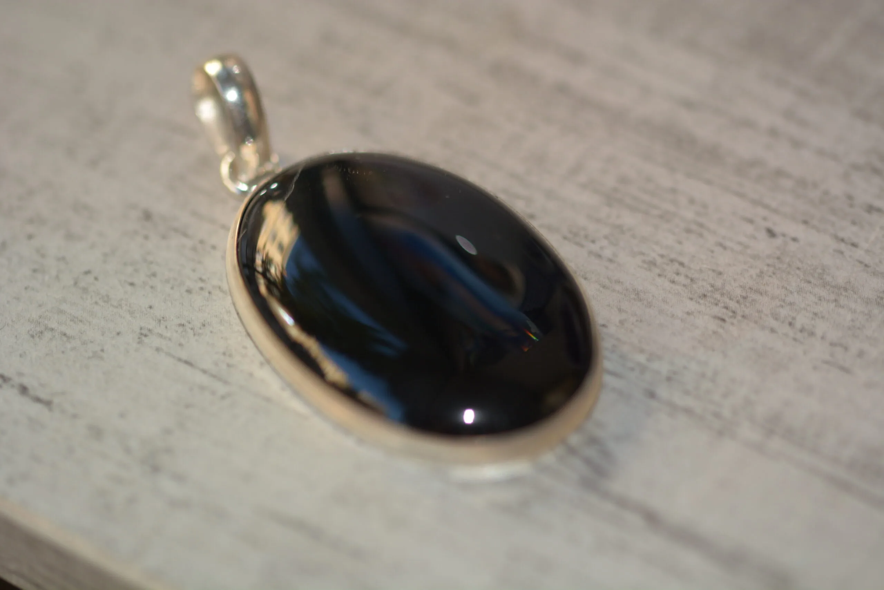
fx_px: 3868
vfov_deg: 8.7
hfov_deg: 13.0
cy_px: 295
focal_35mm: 158
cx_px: 442
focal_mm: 105
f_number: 3.8
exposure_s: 1/125
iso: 180
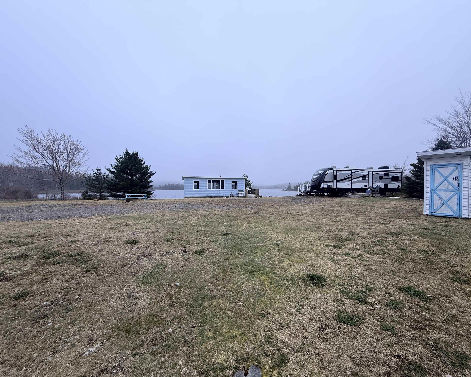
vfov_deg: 84.0
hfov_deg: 96.8
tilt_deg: -1.0
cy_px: 192
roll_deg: -0.1
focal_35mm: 15
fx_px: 209
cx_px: 242
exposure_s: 1/99
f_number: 2.2
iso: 64
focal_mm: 2.22
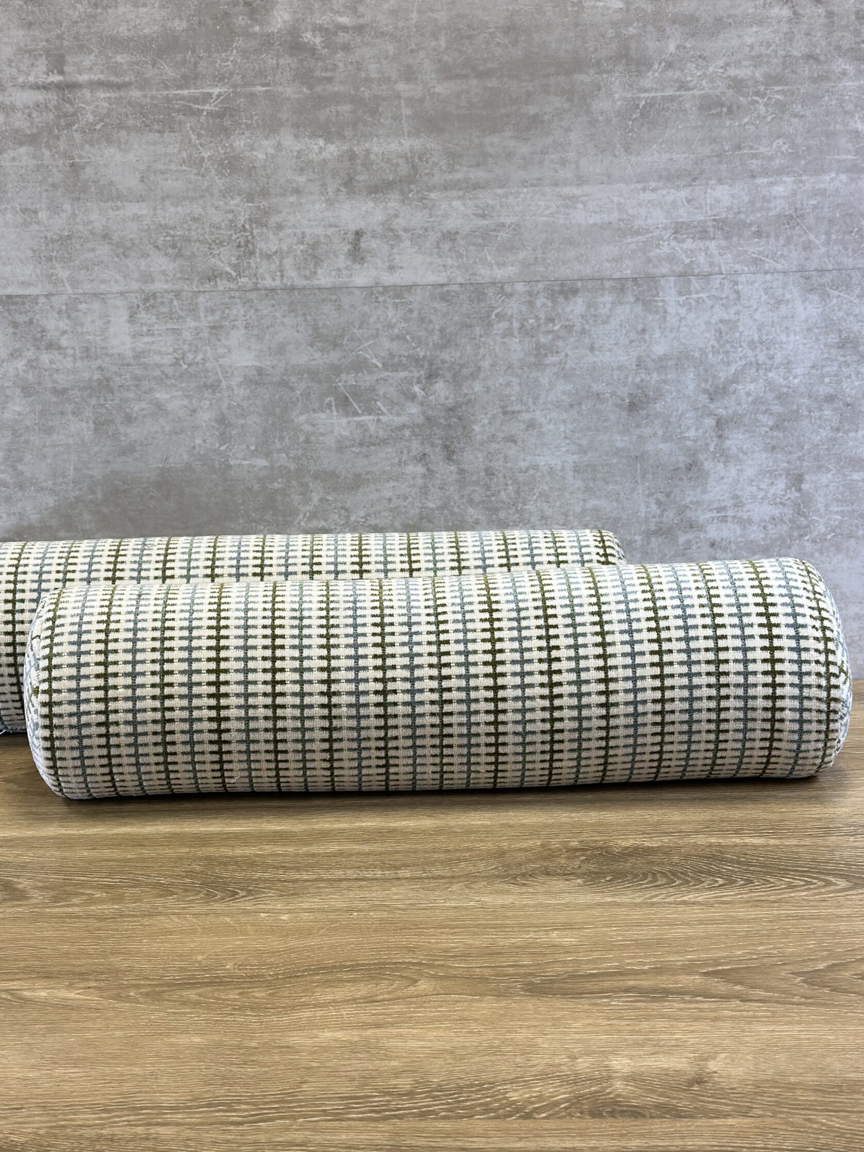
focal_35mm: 55
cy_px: 575
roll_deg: +1.9
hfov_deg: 26.5
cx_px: 375
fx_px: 1830
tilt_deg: -13.6
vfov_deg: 34.9
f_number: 1.78
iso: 80
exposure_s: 1/120
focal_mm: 6.86
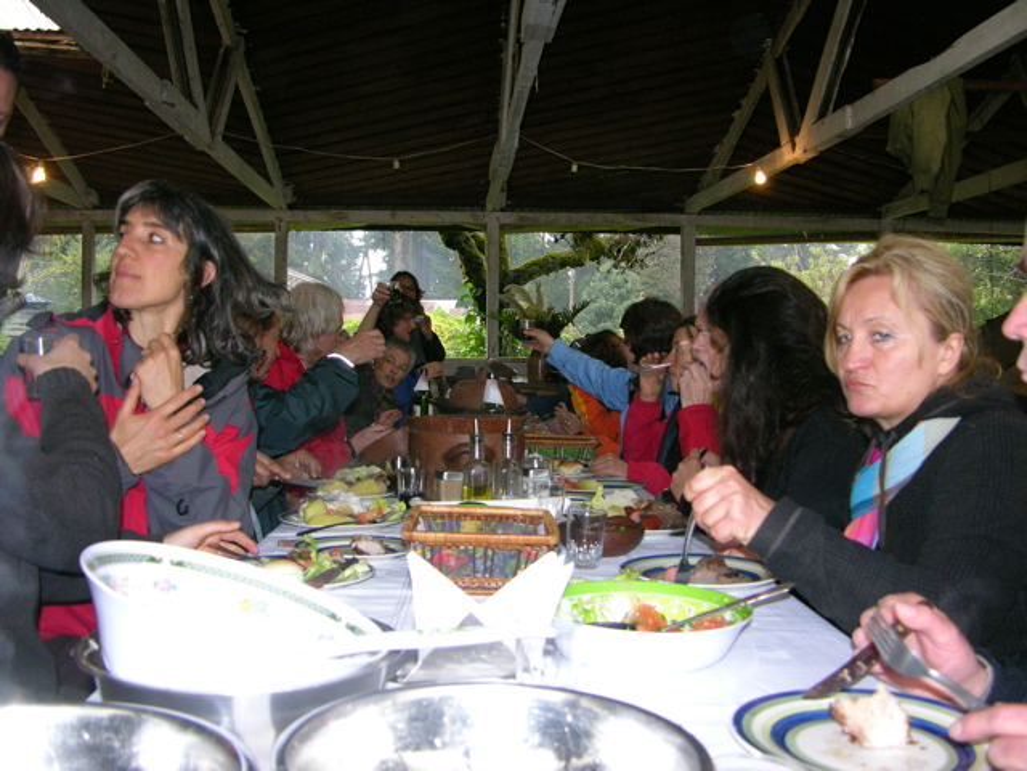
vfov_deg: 40.7
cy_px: 386
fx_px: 1038
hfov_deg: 52.6
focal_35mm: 35
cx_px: 514
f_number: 2.8
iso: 200
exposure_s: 1/60.1
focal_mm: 8.9
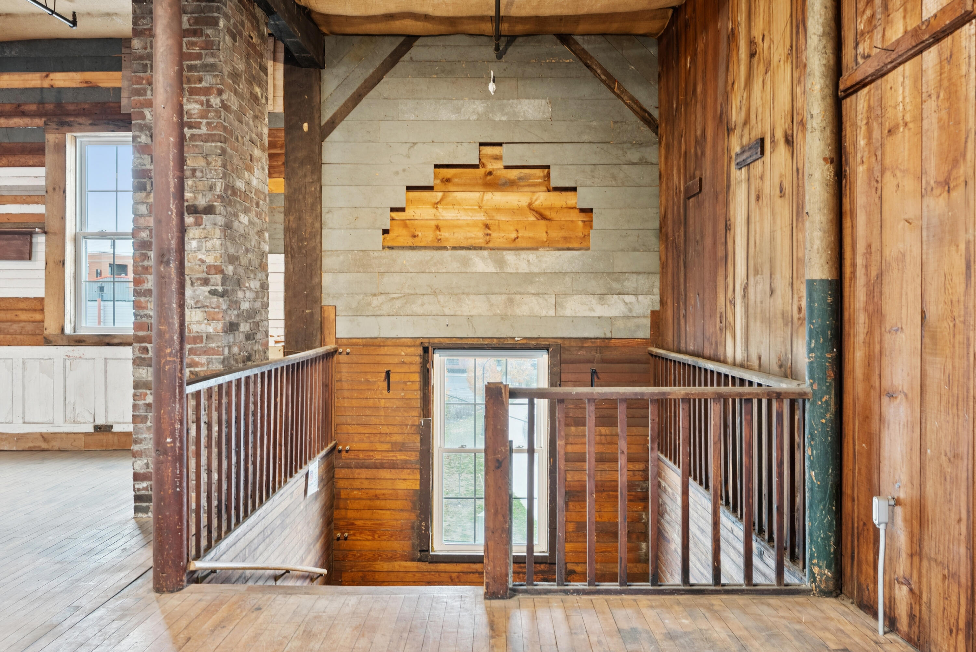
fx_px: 746
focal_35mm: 28
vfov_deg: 47.2
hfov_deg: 66.4
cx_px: 488
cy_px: 326
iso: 320
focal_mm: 27.5
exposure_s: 1/2.5
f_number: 7.1
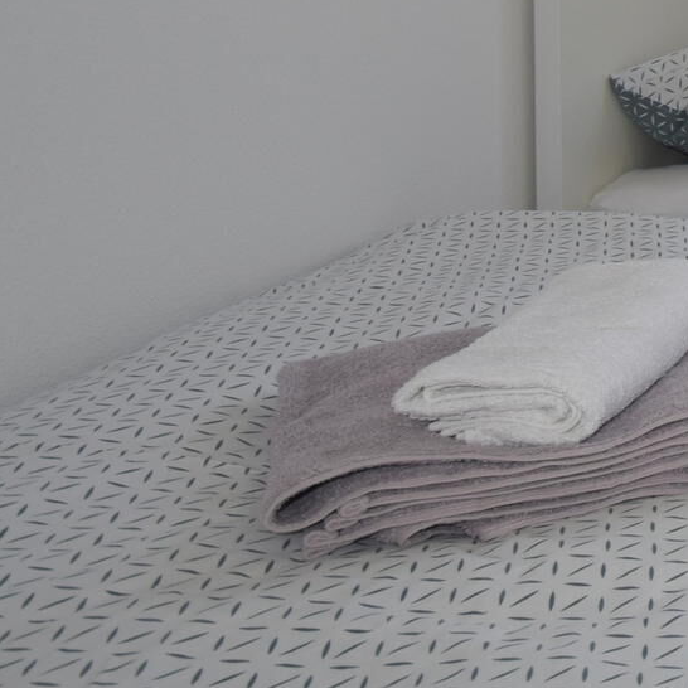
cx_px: 1348
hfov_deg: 19.3
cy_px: -168
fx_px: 1259
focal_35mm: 56
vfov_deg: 26.6
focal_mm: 10
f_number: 5.6
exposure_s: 1/125
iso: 140
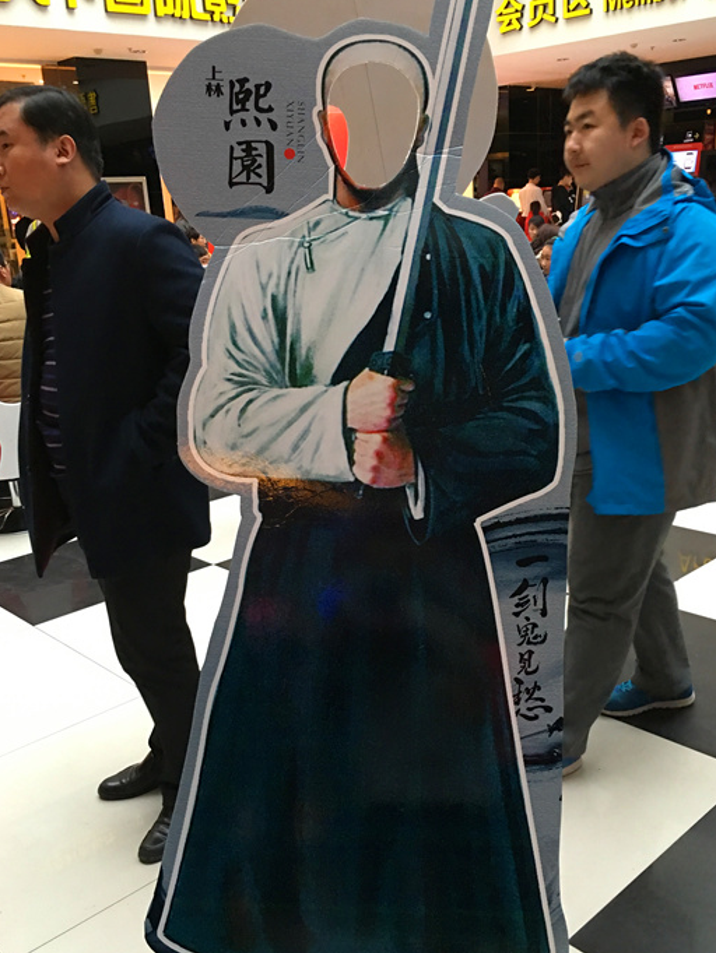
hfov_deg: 41.8
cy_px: 538
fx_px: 937
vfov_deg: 53.8
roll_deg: +3.2
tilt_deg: -18.2
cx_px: 392
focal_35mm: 34
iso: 80
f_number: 2.2
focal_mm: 4.15
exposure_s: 1/10
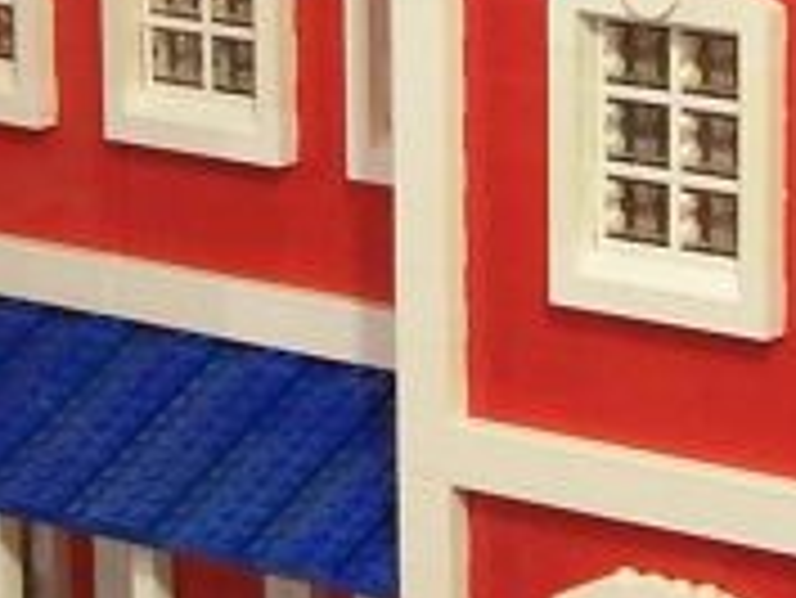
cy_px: -67
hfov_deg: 9.0
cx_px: 351
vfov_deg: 6.7
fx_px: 5062
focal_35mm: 220
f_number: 2.8
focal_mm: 6.3
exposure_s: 1/3
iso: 80
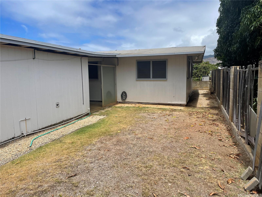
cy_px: 98
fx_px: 197
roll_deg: -1.4
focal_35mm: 26
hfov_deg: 67.3
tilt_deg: -5.4
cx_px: 131
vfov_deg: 53.1
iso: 32
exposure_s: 1/4464
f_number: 1.6
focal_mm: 4.2
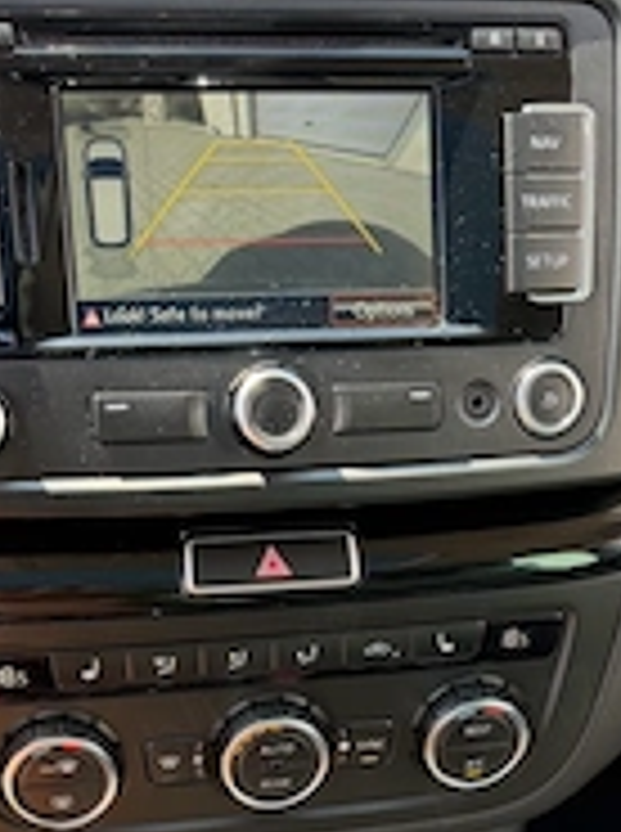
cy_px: 760
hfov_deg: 27.9
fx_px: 1248
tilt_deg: -47.2
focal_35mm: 52
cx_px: 306
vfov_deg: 34.7
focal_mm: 6.76
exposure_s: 1/218
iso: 200
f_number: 1.78
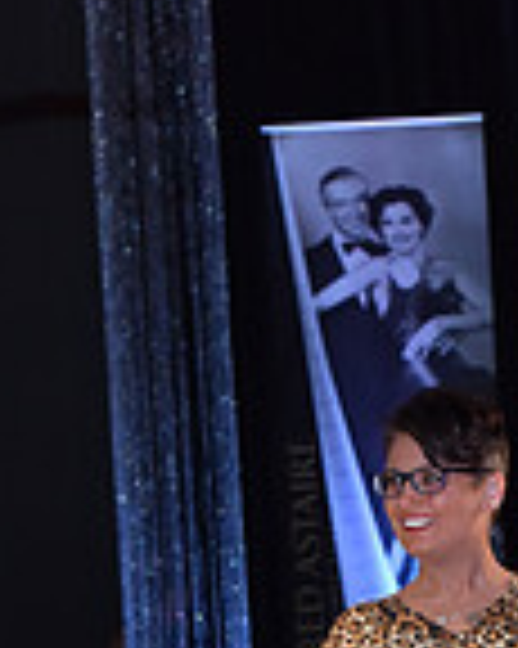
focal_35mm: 341
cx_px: 813
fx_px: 6542
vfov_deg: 5.6
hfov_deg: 4.5
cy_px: 837
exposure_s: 1/250
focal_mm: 90
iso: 2000
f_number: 5
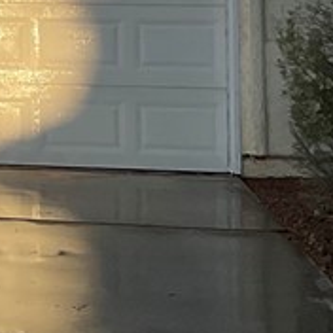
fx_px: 1622
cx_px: -333
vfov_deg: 11.4
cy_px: -108
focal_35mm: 149
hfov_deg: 10.7
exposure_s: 1/1577
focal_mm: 3
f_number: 1.8
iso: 16
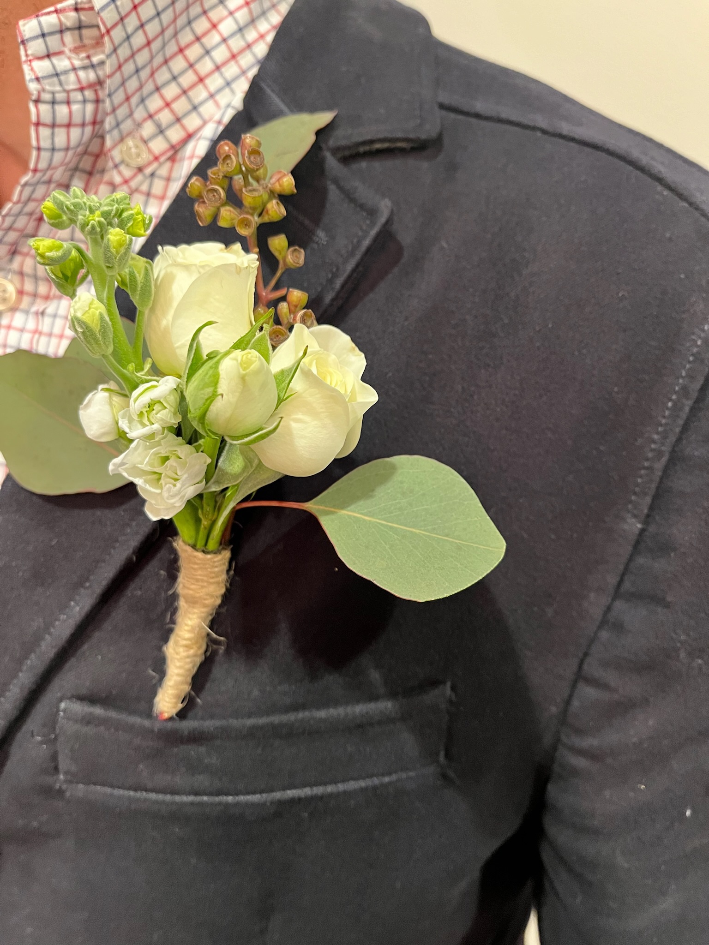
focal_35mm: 26
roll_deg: +2.4
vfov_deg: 67.3
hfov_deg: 53.1
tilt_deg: -23.8
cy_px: 472
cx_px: 354
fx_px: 710
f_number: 1.6
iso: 500
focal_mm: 5.1
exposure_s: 1/60
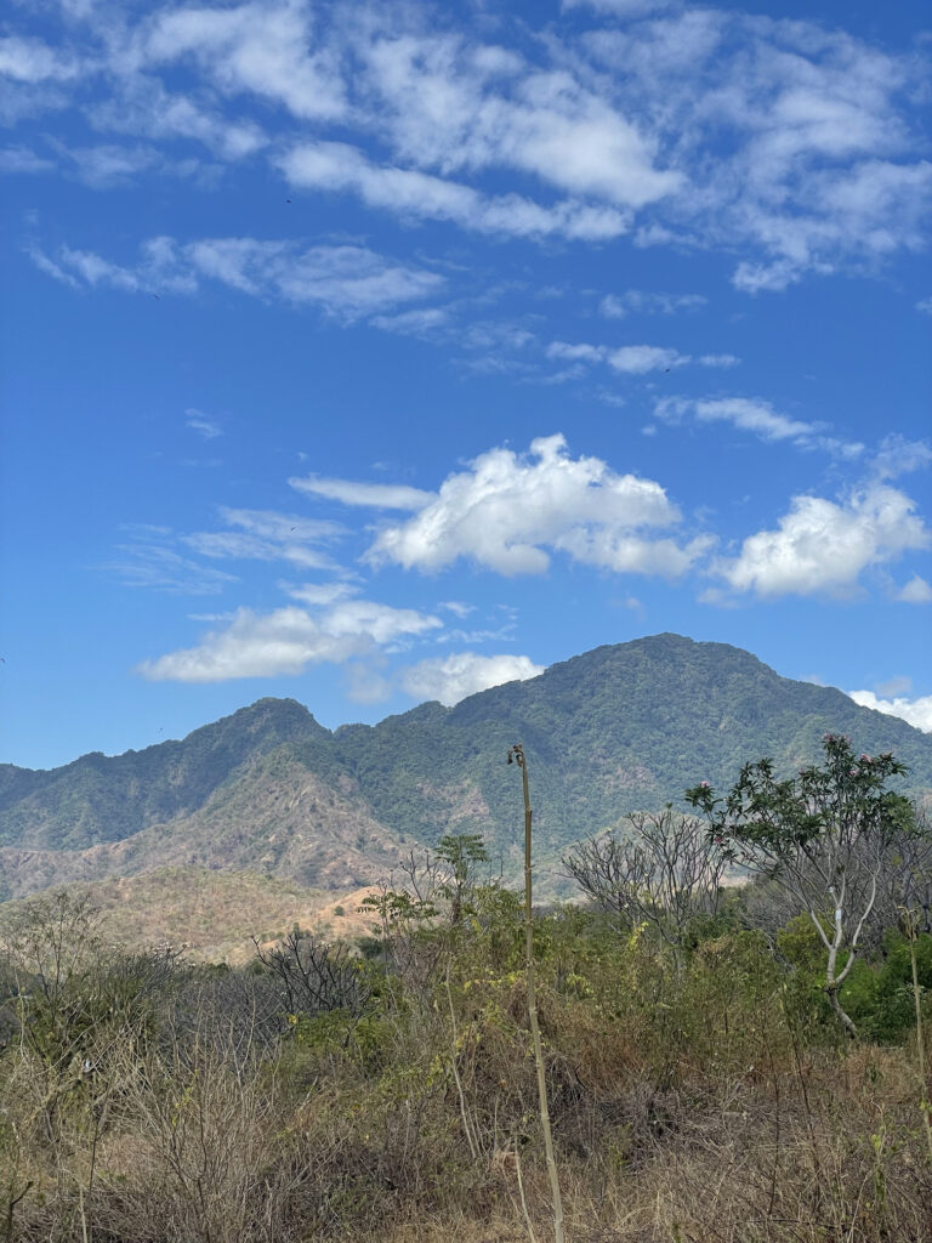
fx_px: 1867
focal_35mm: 52
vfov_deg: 36.8
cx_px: 466
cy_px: 622
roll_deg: -1.3
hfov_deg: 28.0
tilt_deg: +12.4
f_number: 2
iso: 25
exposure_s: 1/1546
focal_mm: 6
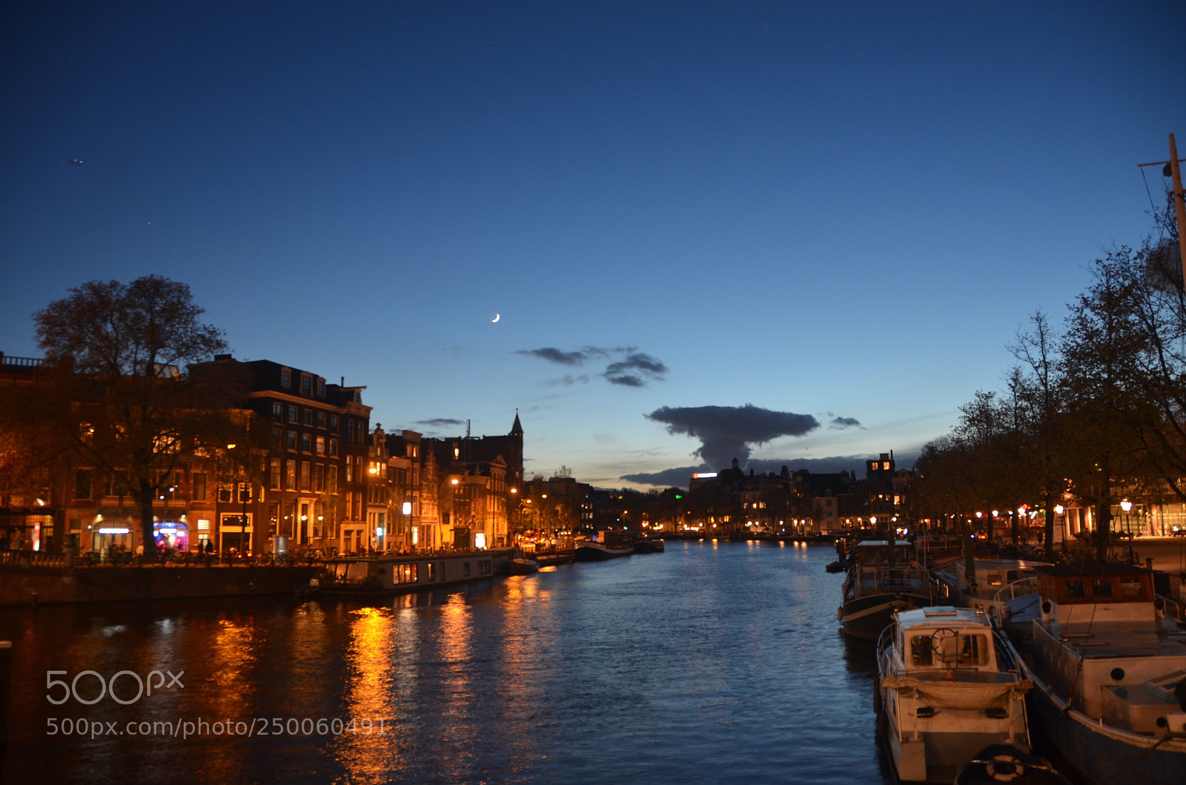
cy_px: 392
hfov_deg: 67.5
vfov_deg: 47.7
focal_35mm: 27
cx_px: 593
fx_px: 887
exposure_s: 1/2.5
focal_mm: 18
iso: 400
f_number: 3.5
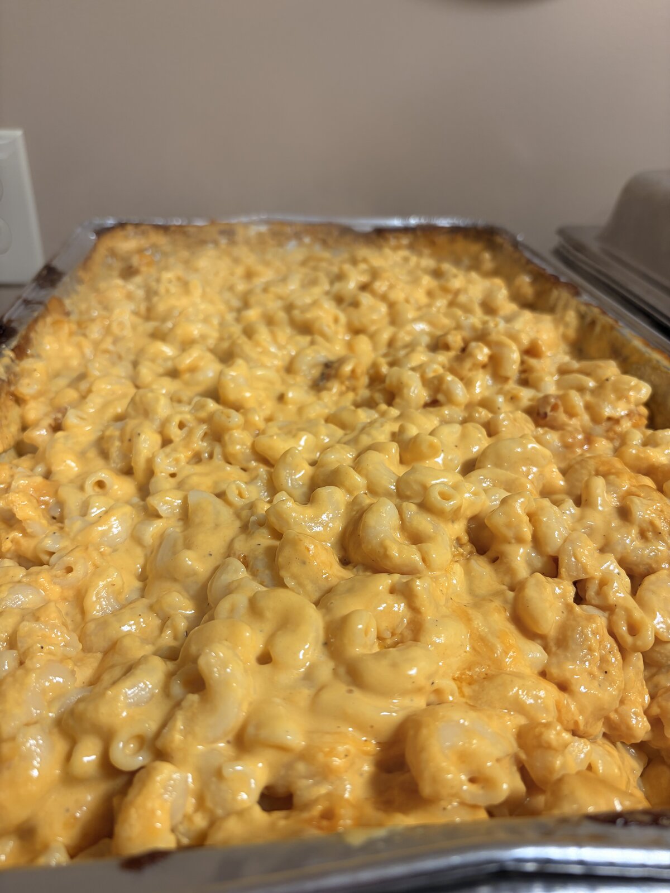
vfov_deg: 67.3
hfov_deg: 53.1
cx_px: 335
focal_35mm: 26
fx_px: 671
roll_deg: -1.8
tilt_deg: -29.2
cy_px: 446
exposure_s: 1/60
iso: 64
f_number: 1.6
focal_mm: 5.96
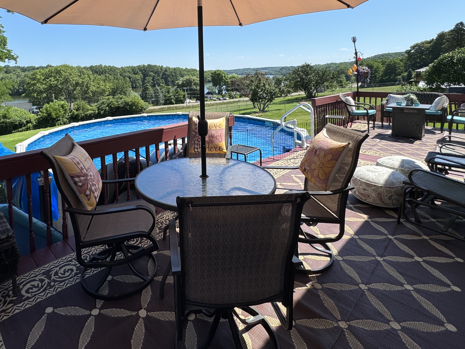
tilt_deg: -5.1
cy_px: 95
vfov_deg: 60.6
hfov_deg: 77.9
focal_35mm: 21
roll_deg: +0.8
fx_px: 282
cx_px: 182
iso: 40
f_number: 2.2
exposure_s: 1/1567
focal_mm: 2.22
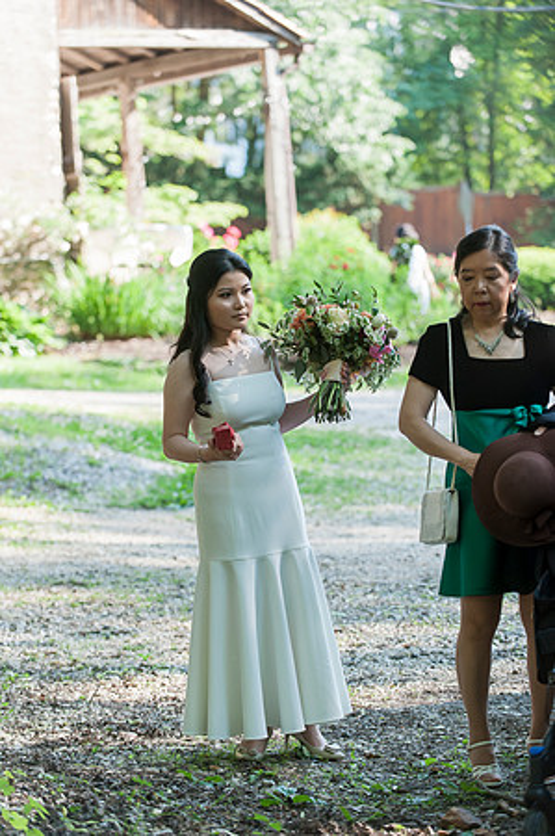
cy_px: 418
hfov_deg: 12.4
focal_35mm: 110
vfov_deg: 18.6
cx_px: 278
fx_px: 2549
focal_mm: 110
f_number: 3.5
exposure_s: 1/1000
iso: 800
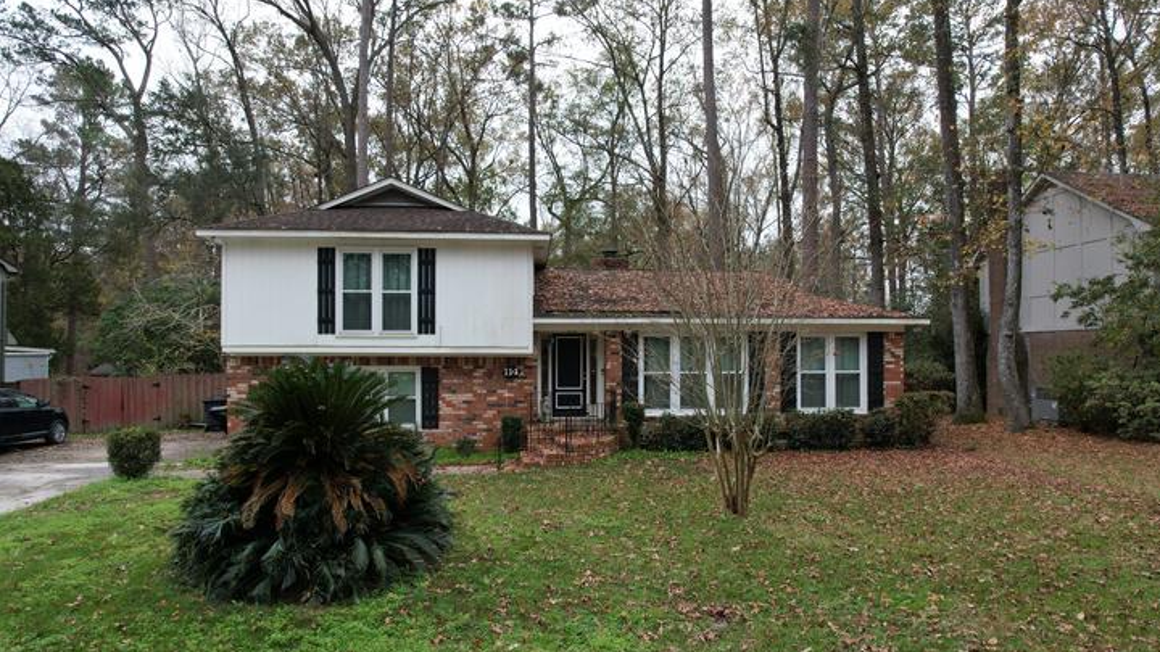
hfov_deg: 76.3
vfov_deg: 47.7
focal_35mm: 24
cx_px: 603
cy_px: 346
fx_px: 738
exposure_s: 1/500
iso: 120
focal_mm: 8.38
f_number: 2.8
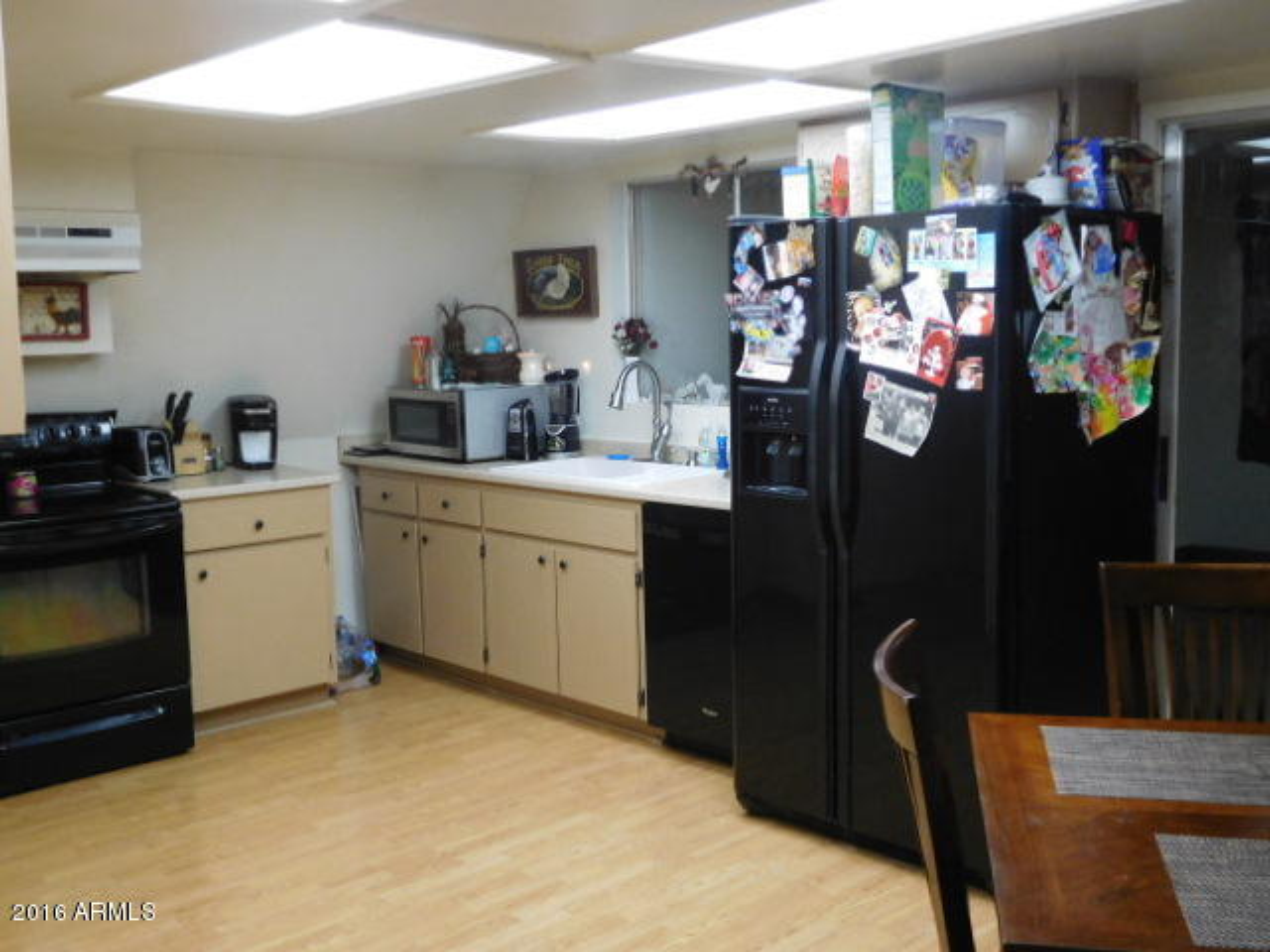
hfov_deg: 52.6
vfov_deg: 40.7
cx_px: 635
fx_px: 1284
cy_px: 476
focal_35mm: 35
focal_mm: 6.2
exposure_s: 1/30
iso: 400
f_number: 3.8
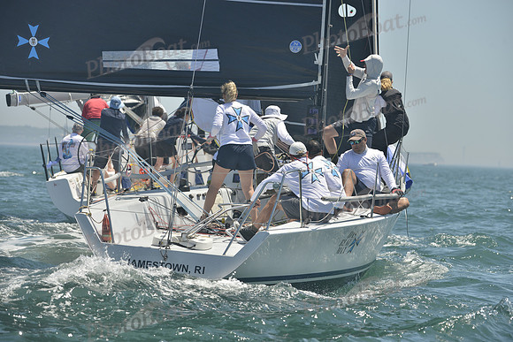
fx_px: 2851
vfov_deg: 6.9
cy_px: 171
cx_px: 256
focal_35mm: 200
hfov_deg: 10.3
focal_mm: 200
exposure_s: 1/1000
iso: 280
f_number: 7.1
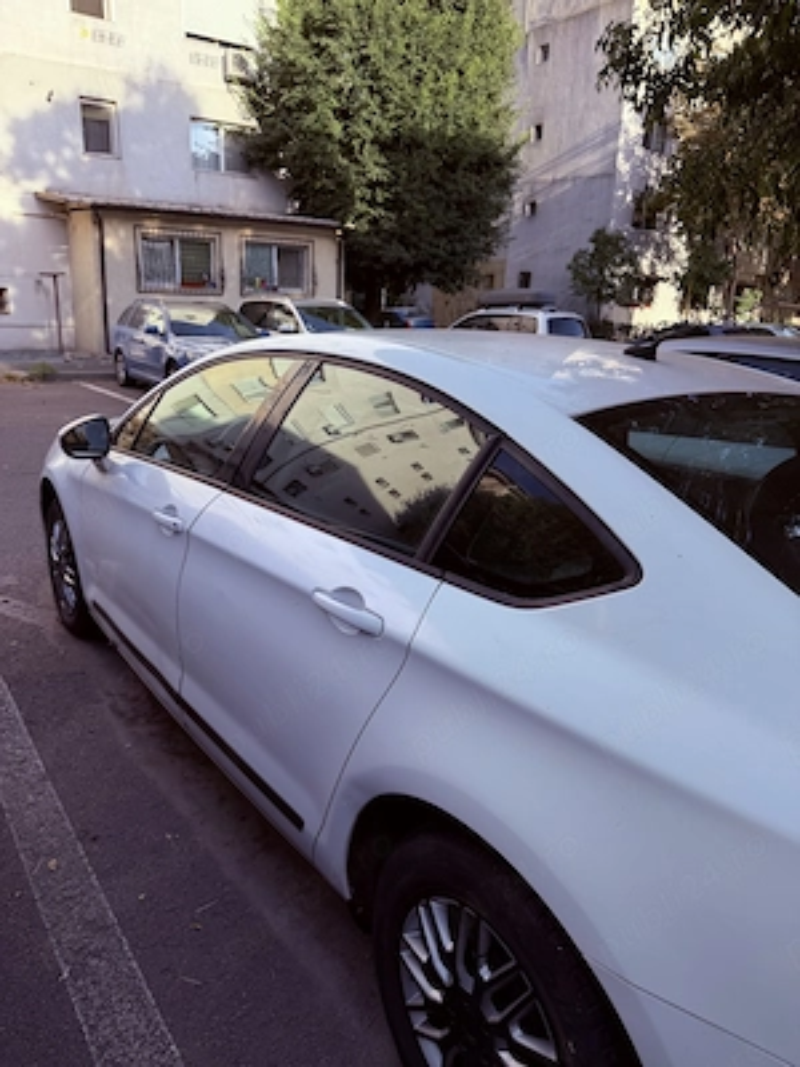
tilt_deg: -17.2
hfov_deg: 56.8
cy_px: 534
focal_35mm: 24
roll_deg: -1.6
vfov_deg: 71.6
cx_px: 400
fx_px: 740
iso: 80
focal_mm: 6.76
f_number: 1.78
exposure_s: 1/1553
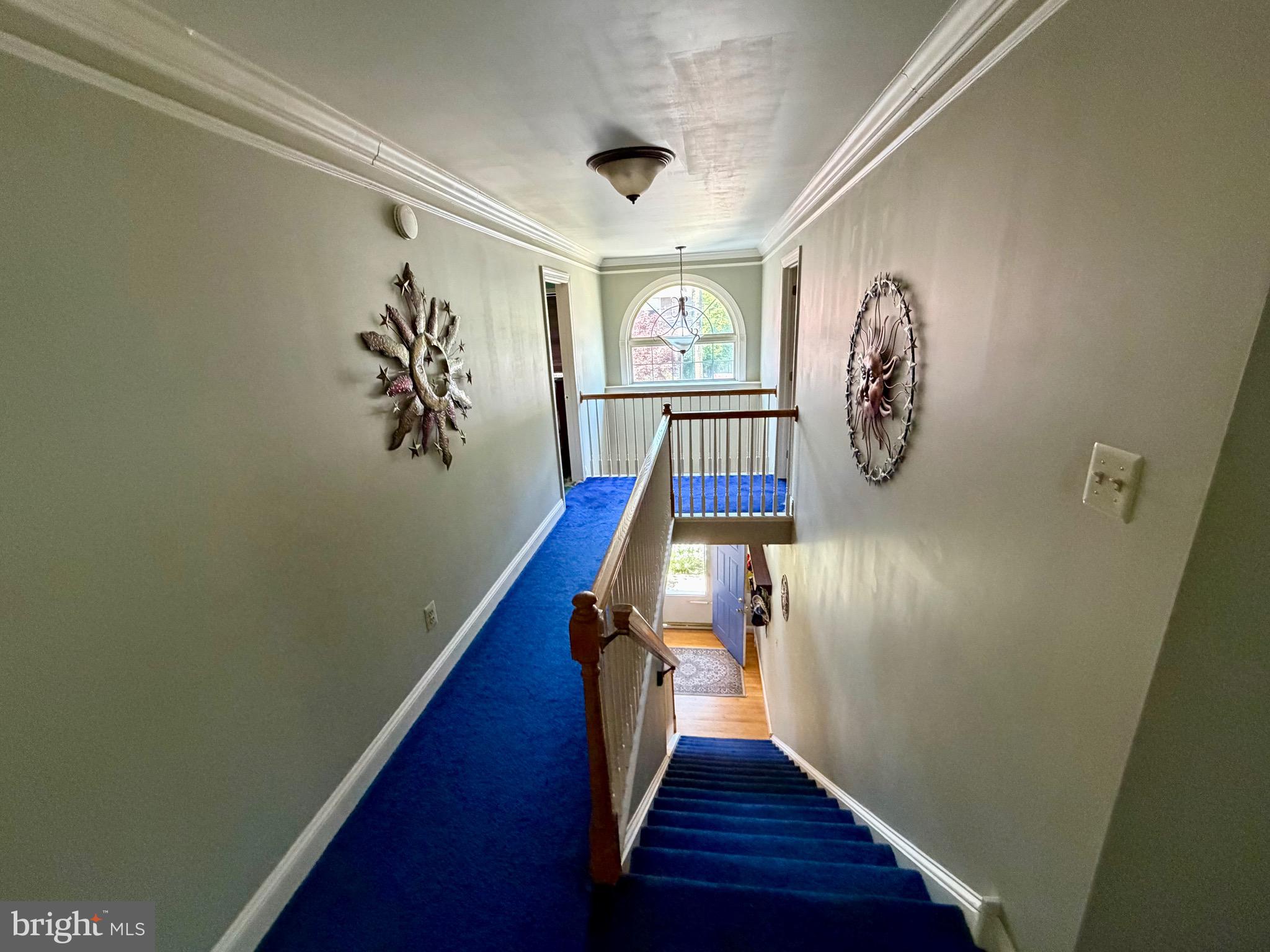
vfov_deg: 85.7
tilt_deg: -16.3
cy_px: 476
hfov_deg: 102.1
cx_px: 635
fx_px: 514
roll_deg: +3.2
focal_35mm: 14
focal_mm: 2.22
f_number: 2.2
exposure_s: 1/60
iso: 500
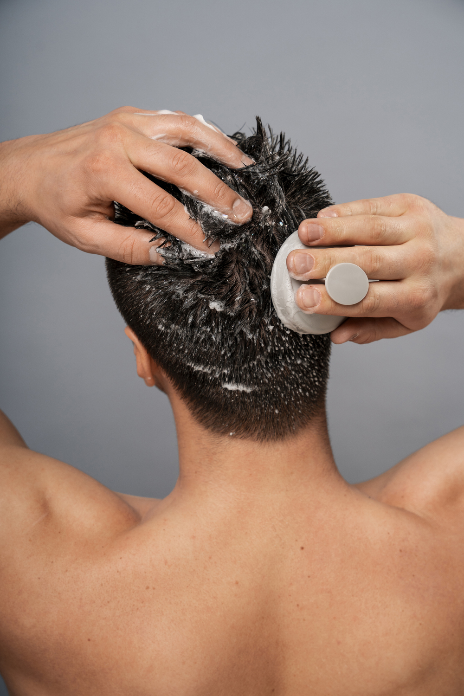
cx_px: 232
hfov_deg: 19.5
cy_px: 348
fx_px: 1353
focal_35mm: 70
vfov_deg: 28.8
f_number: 5.6
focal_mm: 70
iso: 125
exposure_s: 1/160
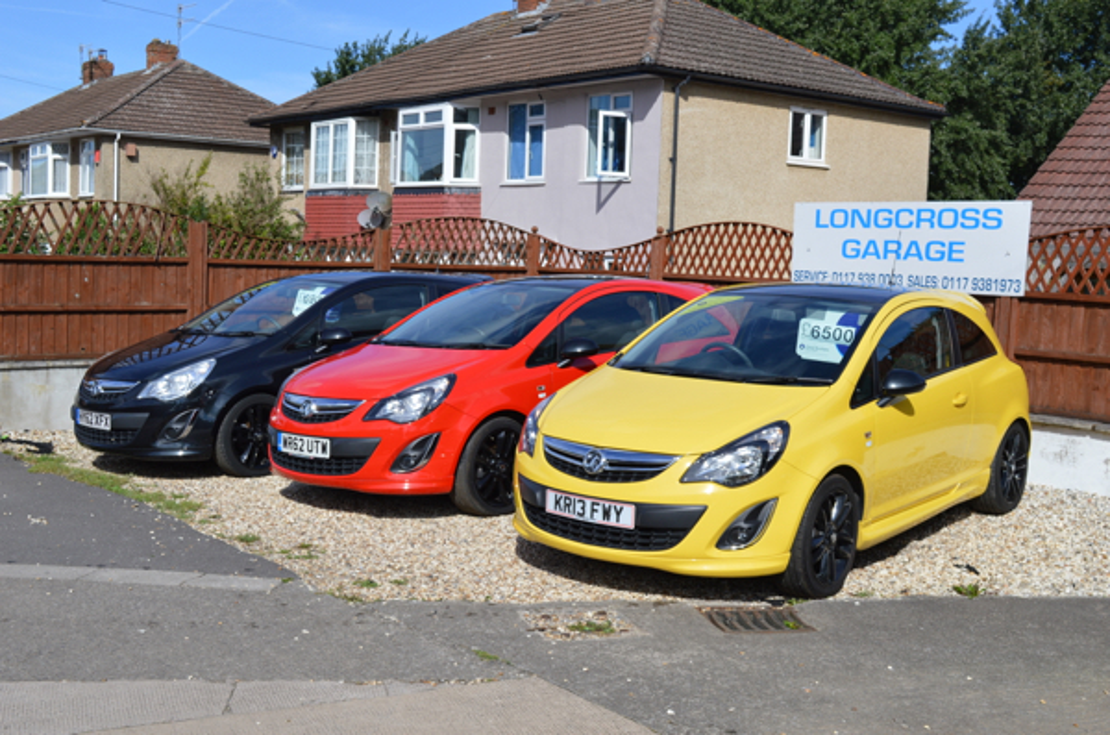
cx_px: 555
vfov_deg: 32.8
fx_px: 1246
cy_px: 368
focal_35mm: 40
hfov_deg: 48.0
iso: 100
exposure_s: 1/320
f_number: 9
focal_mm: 27
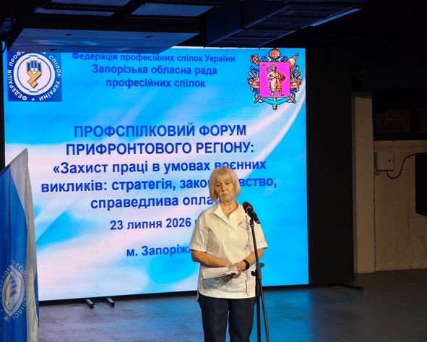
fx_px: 935
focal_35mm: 74
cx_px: 215
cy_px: 171
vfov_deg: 20.7
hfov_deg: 25.7
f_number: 2.68
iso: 923
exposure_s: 1/100
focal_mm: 10.55
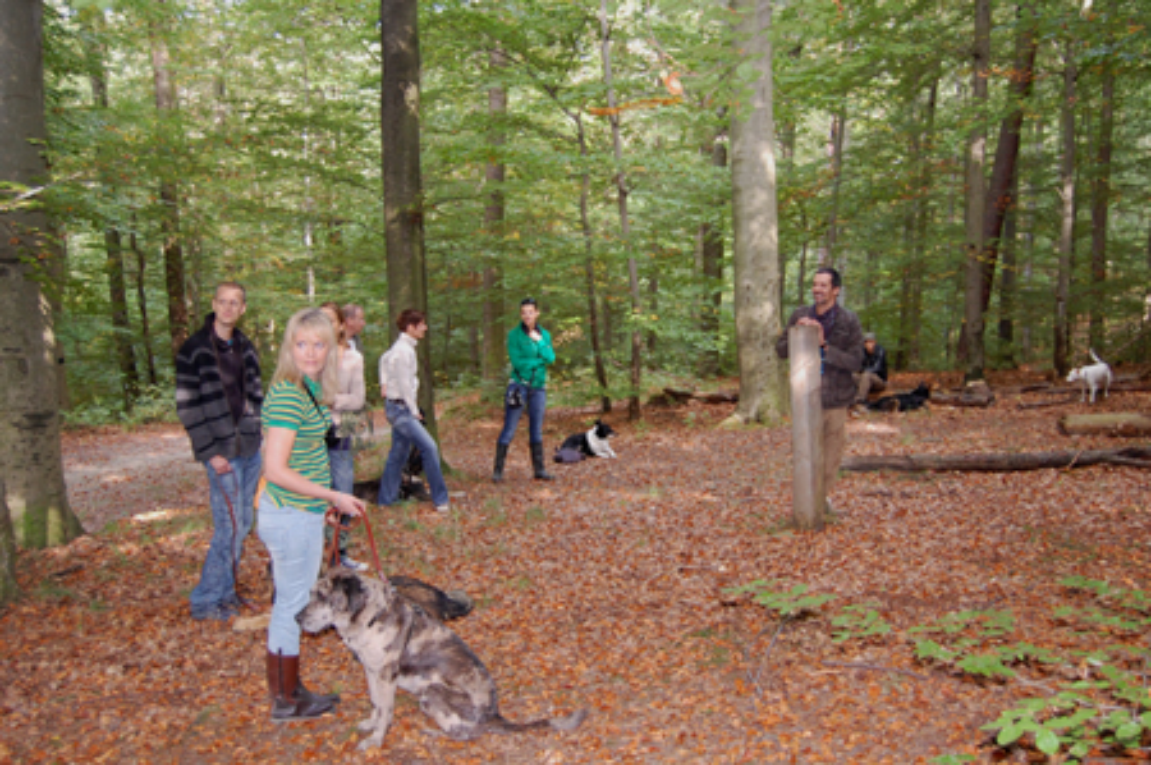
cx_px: 576
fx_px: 1150
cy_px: 382
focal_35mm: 36
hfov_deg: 53.2
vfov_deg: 36.8
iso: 560
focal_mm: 24
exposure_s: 1/60
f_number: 4
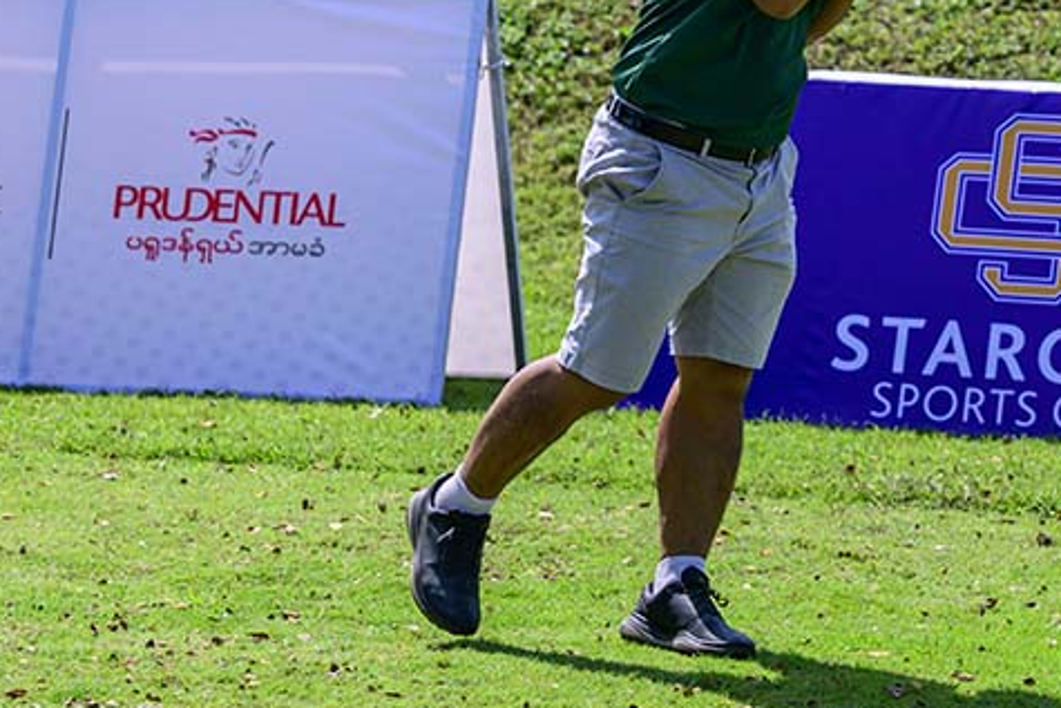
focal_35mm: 190
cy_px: 63
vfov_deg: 7.2
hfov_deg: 10.8
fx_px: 5601
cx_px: 592
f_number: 2.8
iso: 320
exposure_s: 1/6400
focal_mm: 94
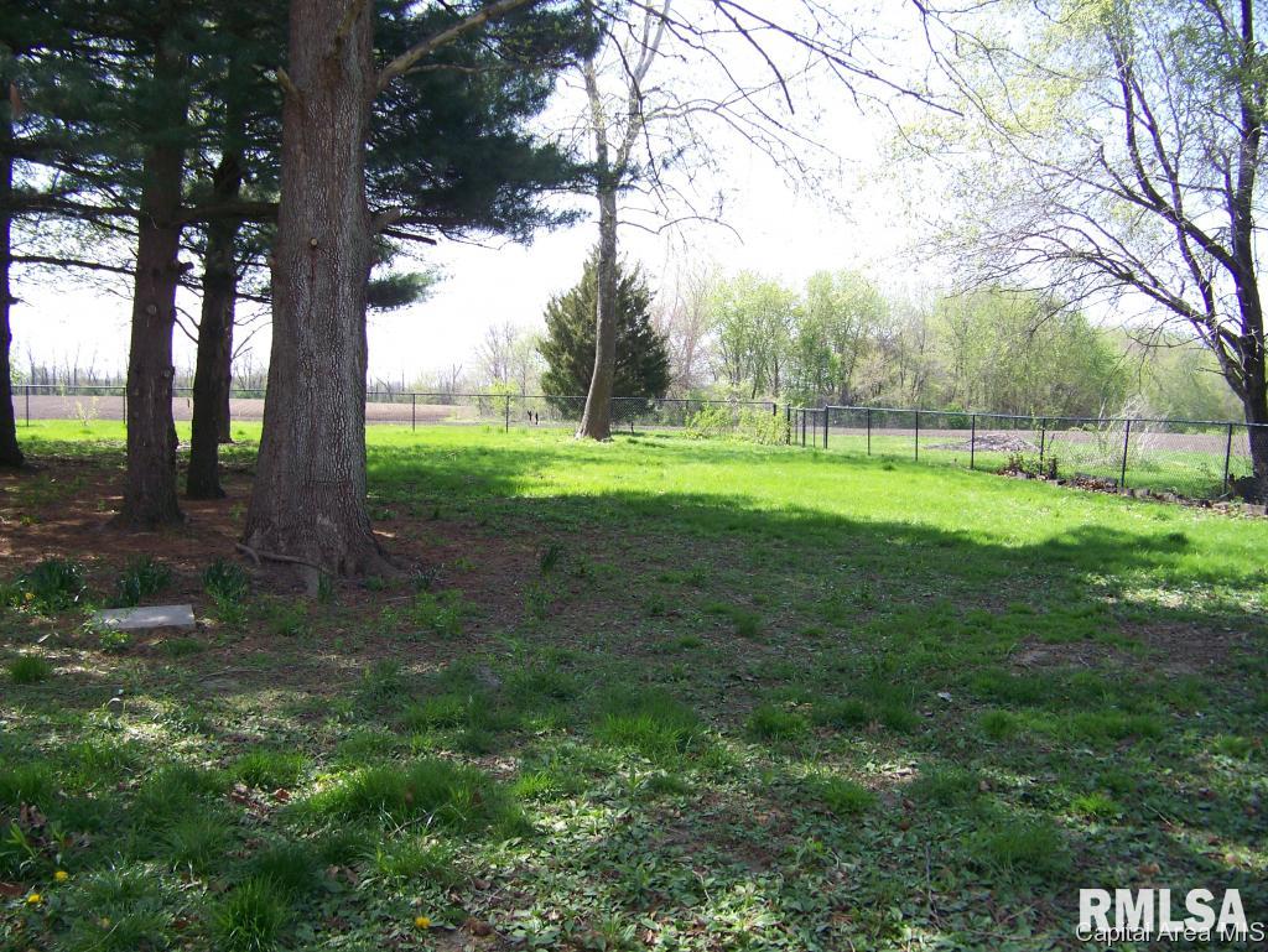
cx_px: 634
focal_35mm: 36
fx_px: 1319
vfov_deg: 39.7
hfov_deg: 51.3
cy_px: 476
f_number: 2.8
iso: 64
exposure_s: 1/200
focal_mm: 5.85
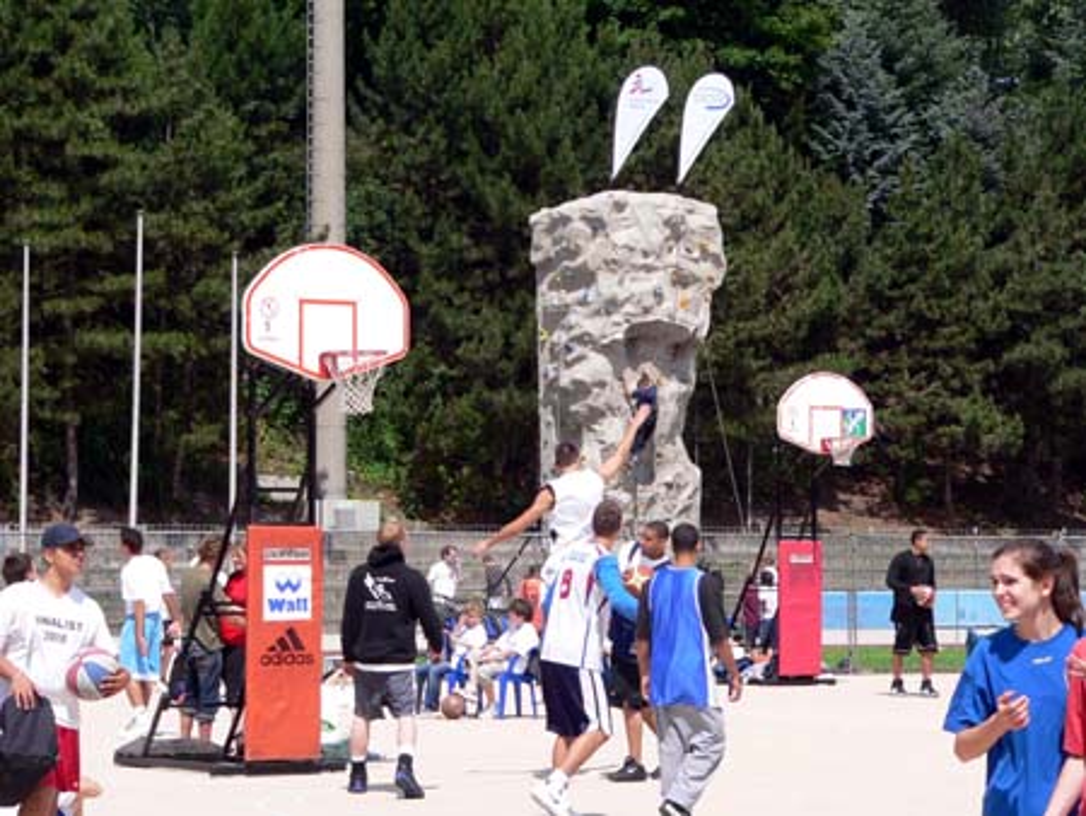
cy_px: 408
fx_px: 3641
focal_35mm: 116
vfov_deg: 12.8
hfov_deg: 17.0
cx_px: 543
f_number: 4.6
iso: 80
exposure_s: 1/500
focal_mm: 19.2
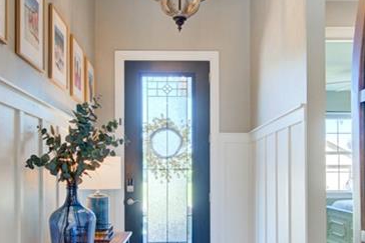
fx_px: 456
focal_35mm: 45
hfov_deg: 43.6
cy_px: 170
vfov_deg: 29.6
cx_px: 182
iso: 400
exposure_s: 1/3.33
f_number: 8
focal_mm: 16
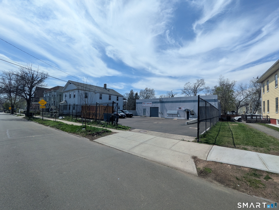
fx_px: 113
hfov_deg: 102.1
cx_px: 140
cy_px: 105
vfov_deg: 85.7
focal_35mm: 14
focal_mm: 1.85
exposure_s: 1/2604
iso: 46
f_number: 2.2
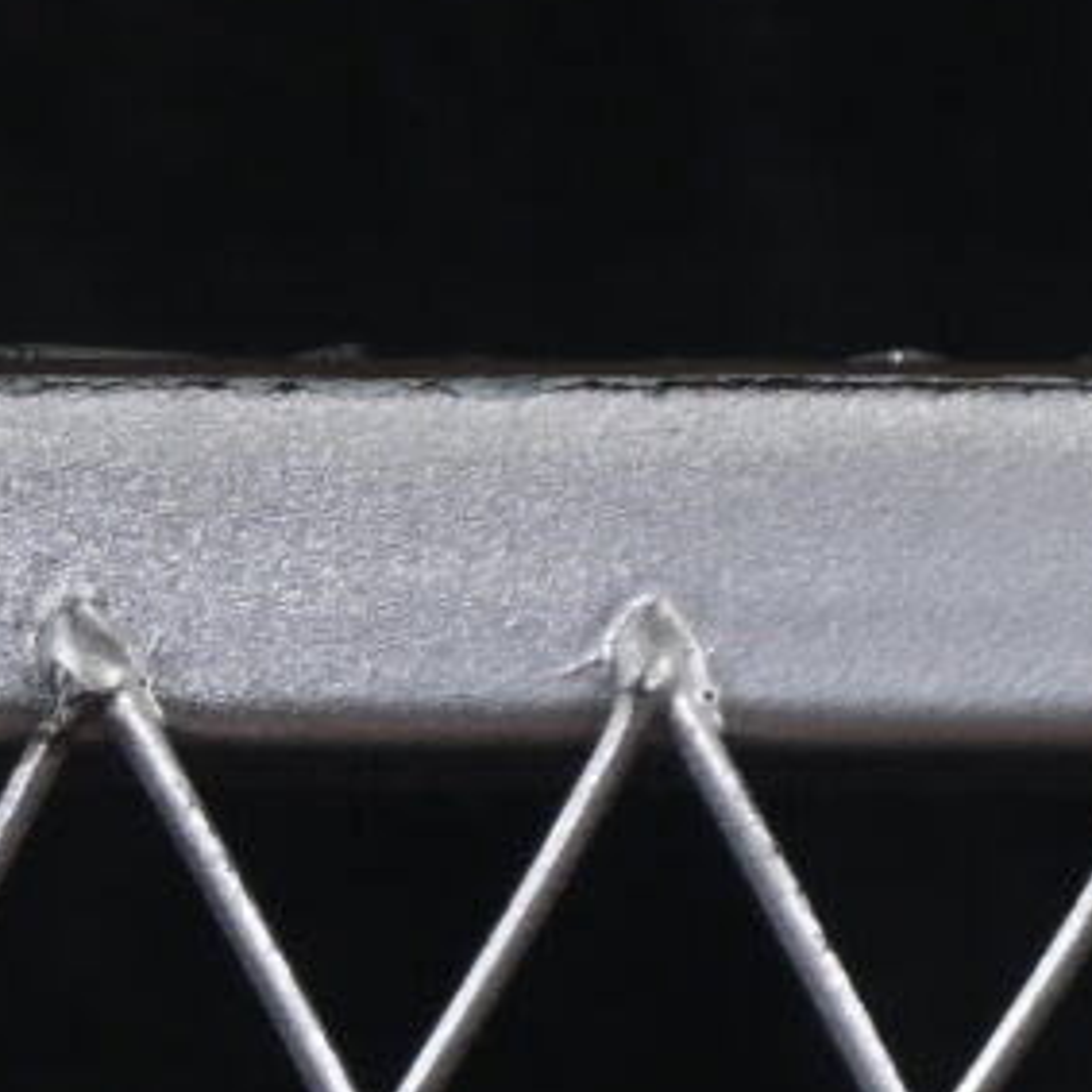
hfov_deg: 2.9
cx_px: 4916
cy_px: -1673
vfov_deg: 3.0
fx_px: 20593
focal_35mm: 577
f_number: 8
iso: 160
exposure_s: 1/80
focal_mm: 50
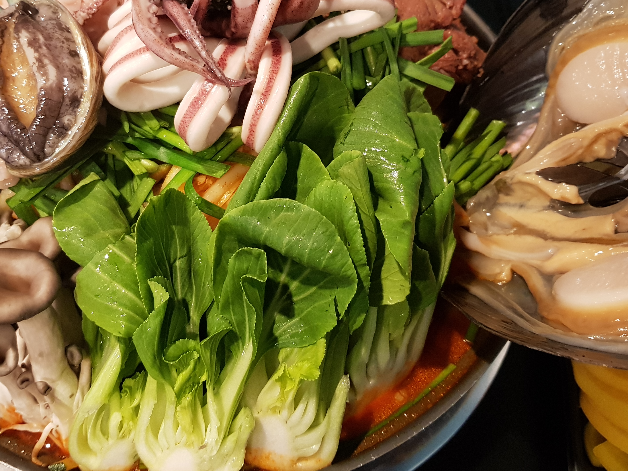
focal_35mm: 37
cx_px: 286
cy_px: 175
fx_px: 671
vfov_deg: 38.4
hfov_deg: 50.1
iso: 250
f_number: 1.7
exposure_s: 1/20
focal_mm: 4.2
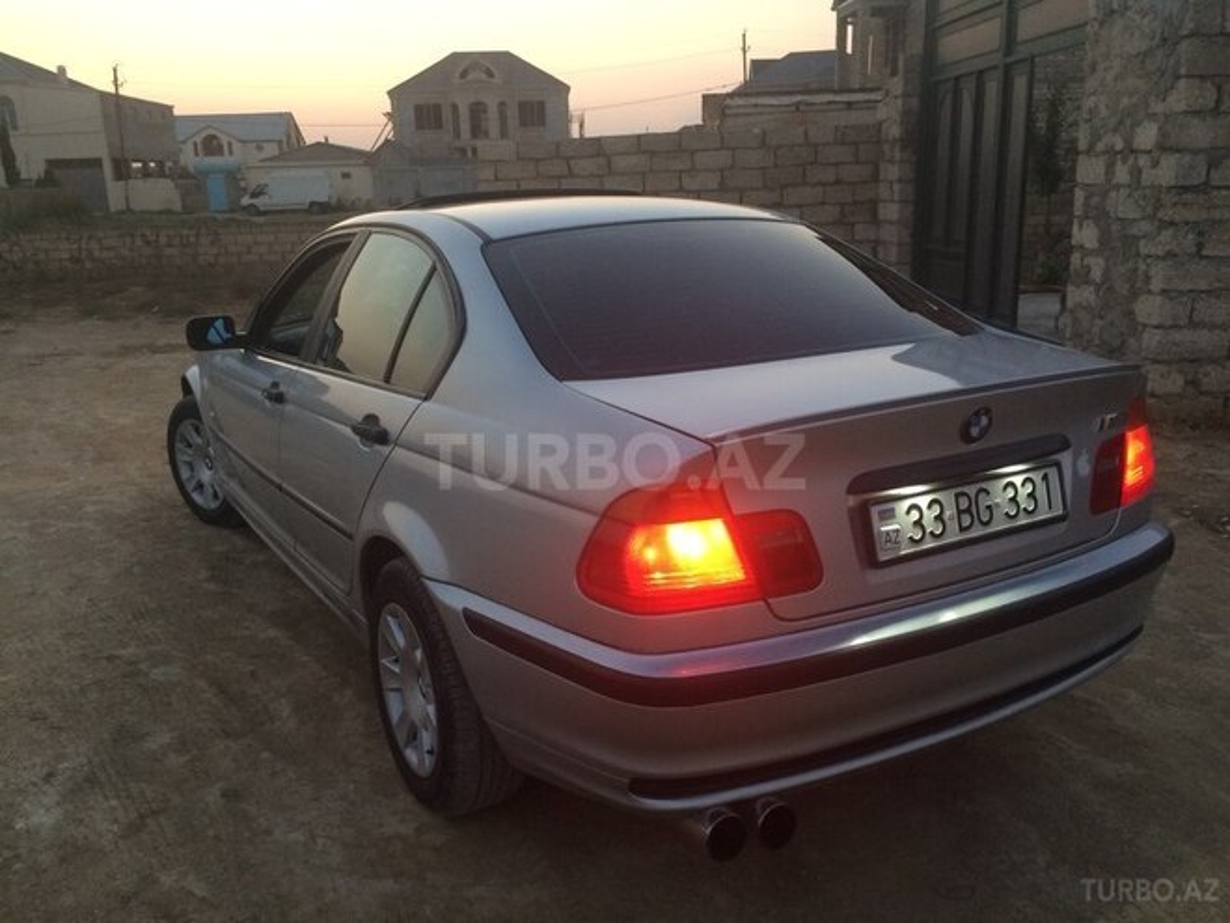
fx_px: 1030
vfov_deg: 48.2
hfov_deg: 61.7
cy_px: 462
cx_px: 615
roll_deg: +1.3
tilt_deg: -12.4
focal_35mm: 29
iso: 64
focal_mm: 4.15
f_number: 2.2
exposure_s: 1/33
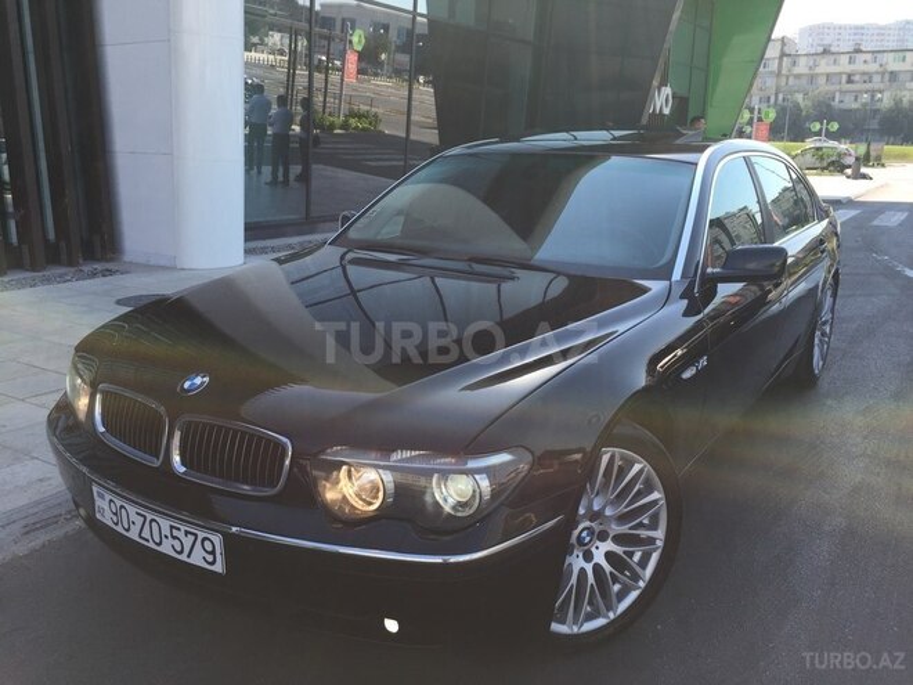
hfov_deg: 61.7
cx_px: 456
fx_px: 765
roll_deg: -1.6
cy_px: 342
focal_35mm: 29
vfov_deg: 48.2
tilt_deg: -12.6
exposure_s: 1/659
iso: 32
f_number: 2.2
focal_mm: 4.15
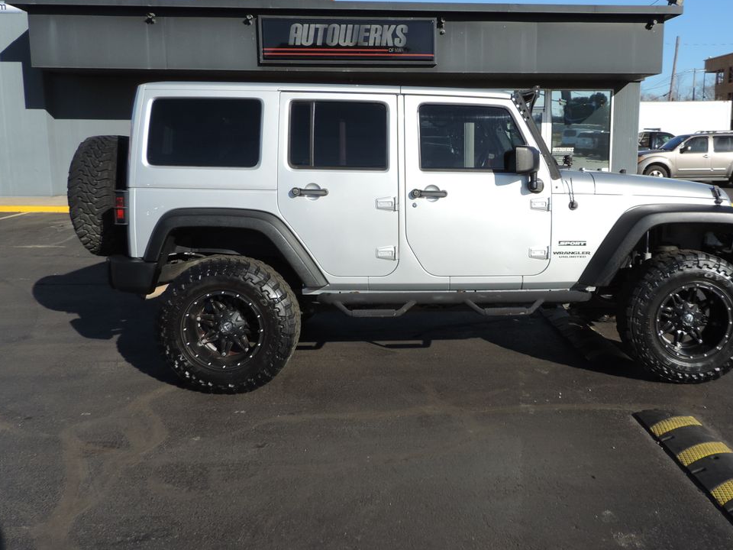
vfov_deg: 44.1
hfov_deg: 56.3
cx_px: 446
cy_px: 257
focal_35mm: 32
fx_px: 678
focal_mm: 4.3
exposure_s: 1/1250
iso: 80
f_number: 3
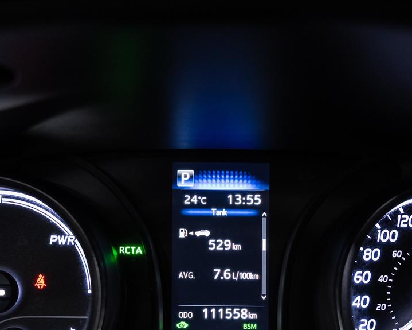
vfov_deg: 31.8
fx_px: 561
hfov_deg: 40.3
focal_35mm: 46
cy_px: 270
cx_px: 216
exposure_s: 1/30
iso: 800
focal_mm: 24
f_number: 4
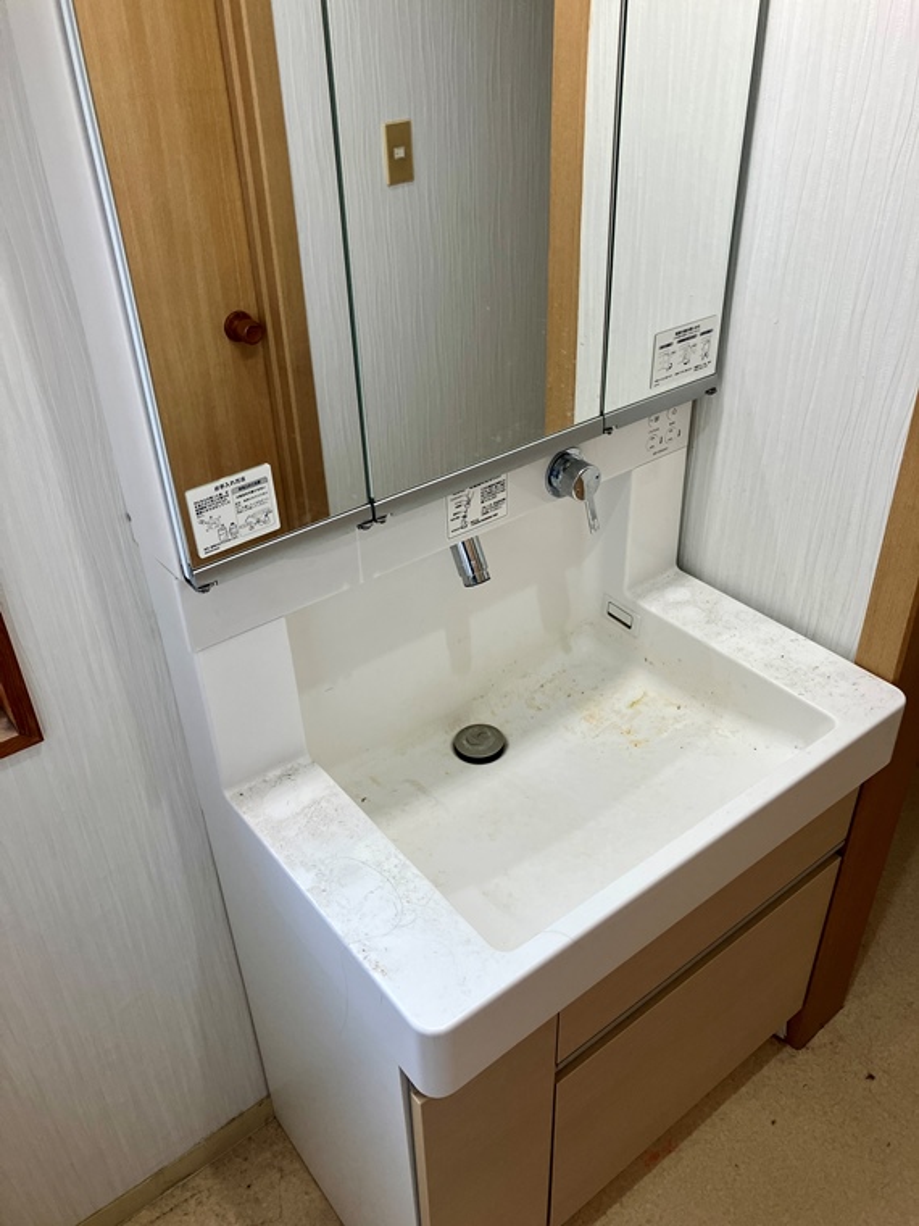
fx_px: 991
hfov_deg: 49.7
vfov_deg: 63.4
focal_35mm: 28
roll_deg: +2.0
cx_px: 460
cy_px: 613
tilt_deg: -34.3
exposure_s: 1/100
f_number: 1.8
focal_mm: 3.99
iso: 50
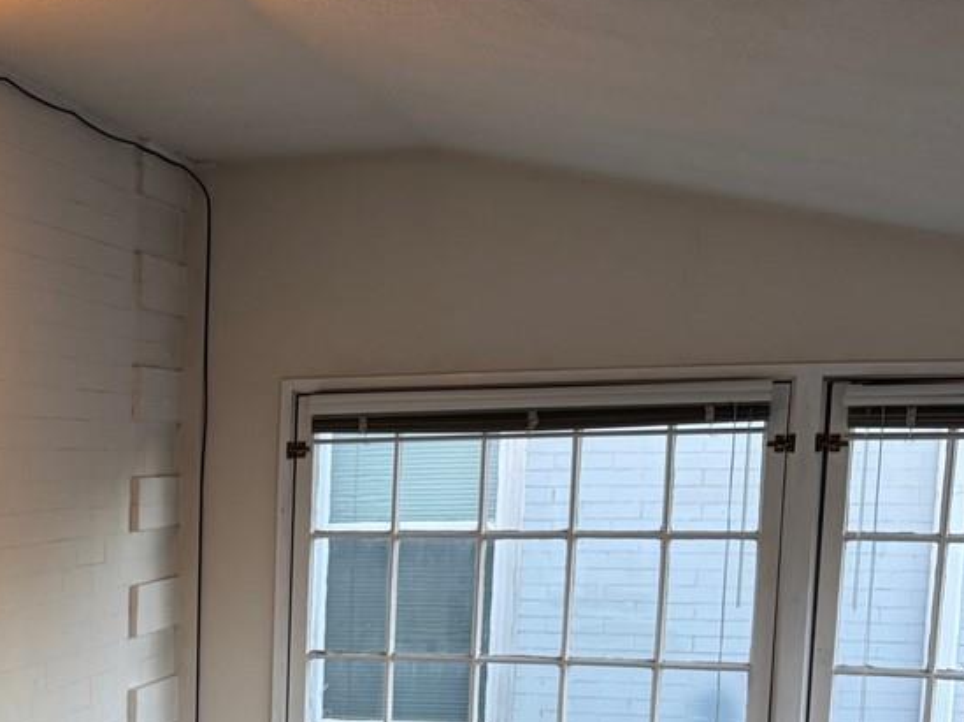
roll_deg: +0.6
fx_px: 1948
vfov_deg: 20.1
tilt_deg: -10.1
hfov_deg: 25.7
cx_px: -93
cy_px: 775
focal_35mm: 70
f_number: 1.78
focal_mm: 6.76
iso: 125
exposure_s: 1/120
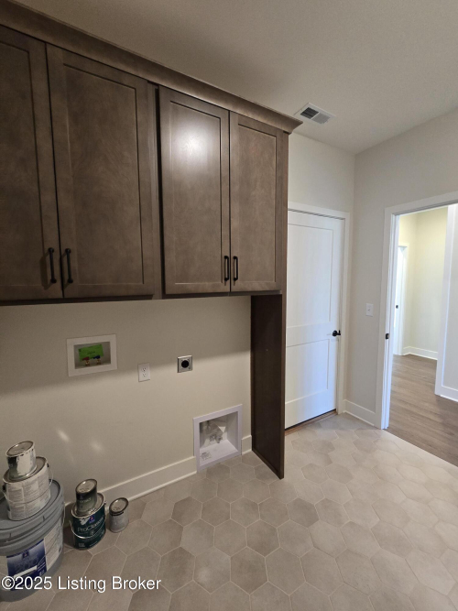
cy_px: 306
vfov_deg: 106.2
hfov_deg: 89.9
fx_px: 229
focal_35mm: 13
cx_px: 229
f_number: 2.2
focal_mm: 2.2
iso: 400
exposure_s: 1/60
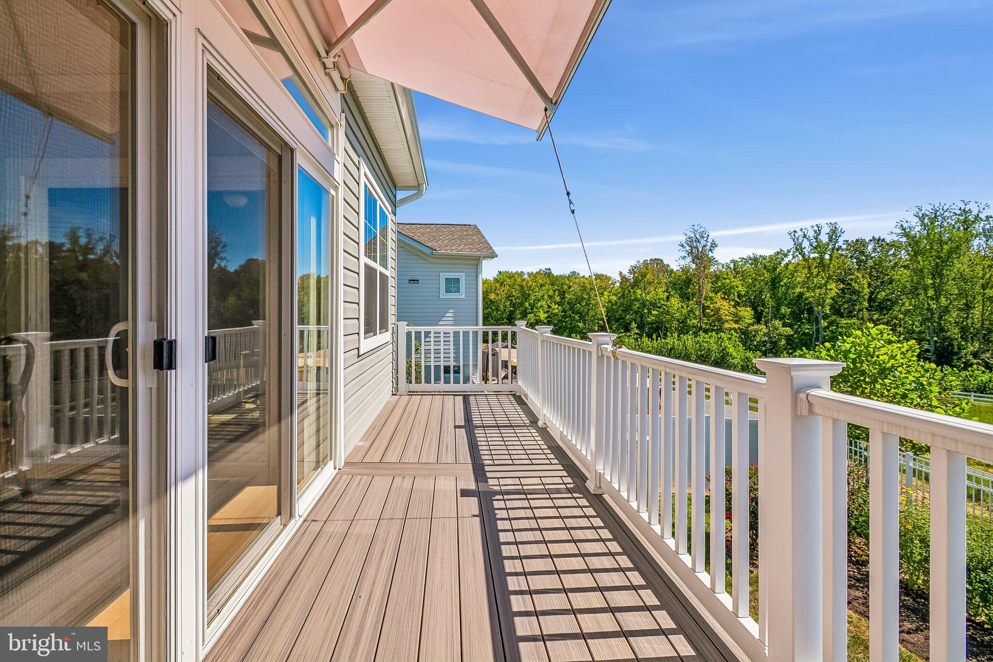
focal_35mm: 15
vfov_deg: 77.3
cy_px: 331
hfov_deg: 100.4
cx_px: 496
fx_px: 414
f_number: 8
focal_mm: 10
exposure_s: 1/1000
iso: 400
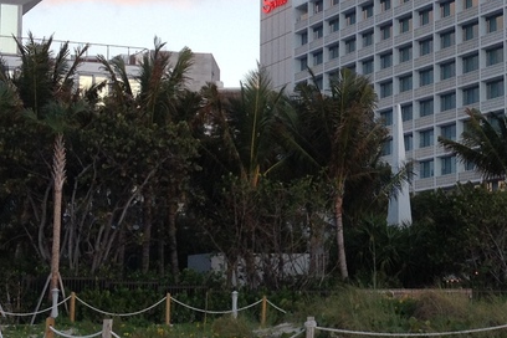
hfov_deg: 18.7
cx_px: 480
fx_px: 1507
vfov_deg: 12.8
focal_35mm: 107
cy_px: 142
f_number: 2.4
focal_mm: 4.28
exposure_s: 1/201
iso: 50
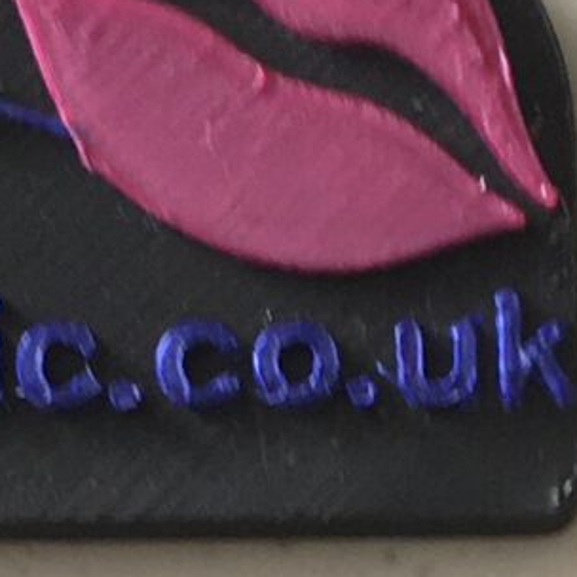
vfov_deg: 7.9
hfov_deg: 8.0
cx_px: 693
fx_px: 4073
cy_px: 1021
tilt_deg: -86.3
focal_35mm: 216
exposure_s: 1/33
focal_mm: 4.15
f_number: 2.2
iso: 50
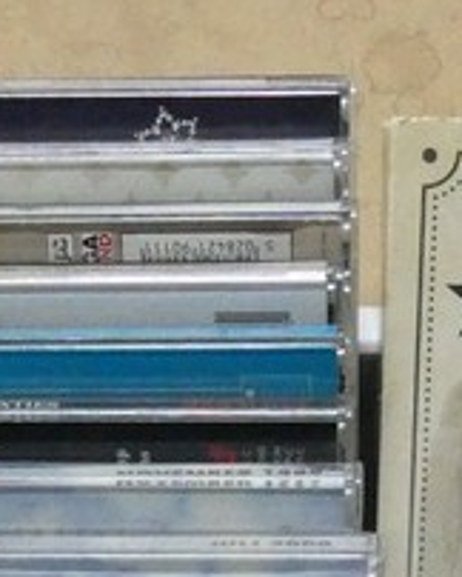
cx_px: 237
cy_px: 980
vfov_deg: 13.9
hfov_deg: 12.3
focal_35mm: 126
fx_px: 2150
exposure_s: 1/60
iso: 1000
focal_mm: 4.3
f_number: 3.3
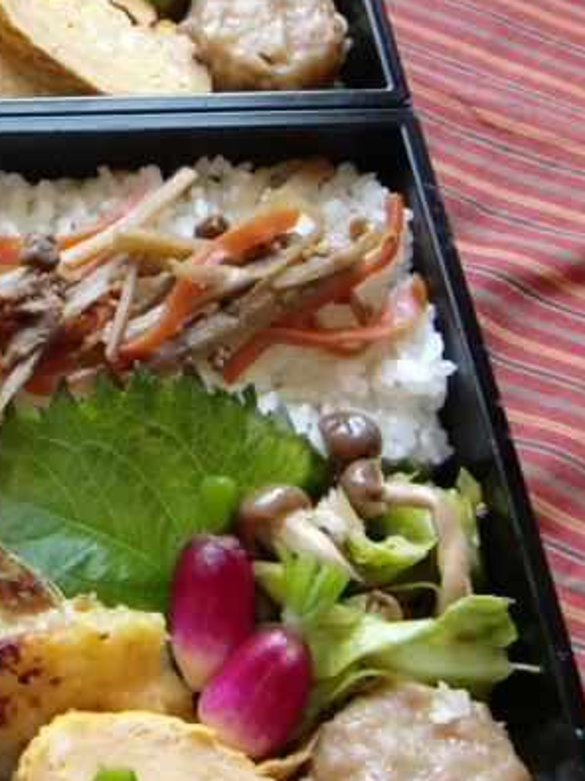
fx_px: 1781
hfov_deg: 17.9
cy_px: 194
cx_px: -93
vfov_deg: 24.4
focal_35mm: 79
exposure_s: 1/30
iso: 400
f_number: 3
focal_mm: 6.9
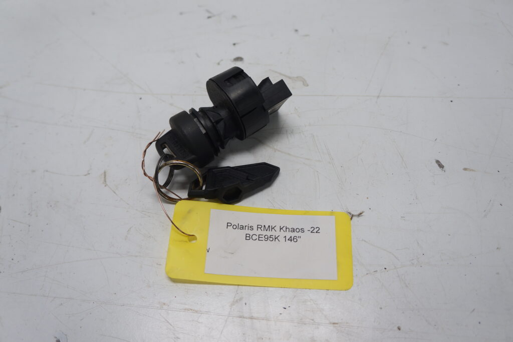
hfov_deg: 61.9
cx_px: 256
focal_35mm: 30
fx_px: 428
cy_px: 171
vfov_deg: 43.6
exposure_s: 1/80
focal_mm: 20
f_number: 4
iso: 100
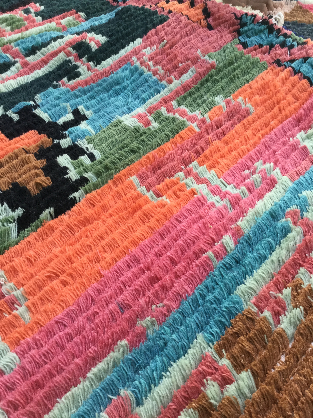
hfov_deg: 45.4
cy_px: 209
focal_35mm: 31
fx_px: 374
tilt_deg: -47.0
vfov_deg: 58.4
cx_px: 156
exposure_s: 1/33
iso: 32
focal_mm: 3.3
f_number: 2.4
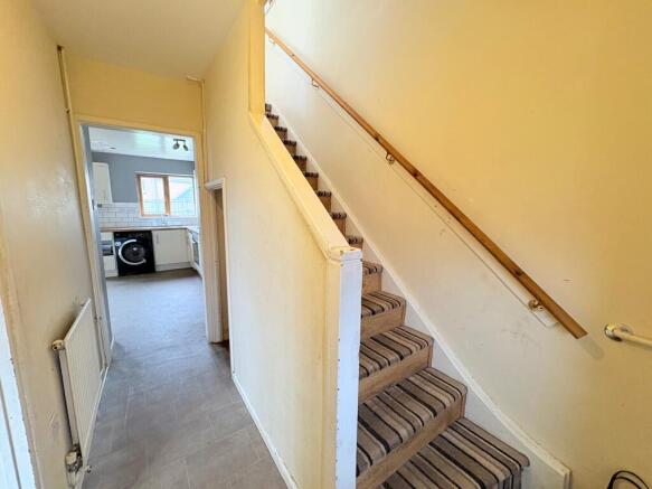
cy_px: 244
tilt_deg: -8.4
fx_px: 264
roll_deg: -0.4
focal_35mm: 14
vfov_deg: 85.7
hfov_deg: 102.1
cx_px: 326
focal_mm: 2.22
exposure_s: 1/50
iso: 200
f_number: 2.2
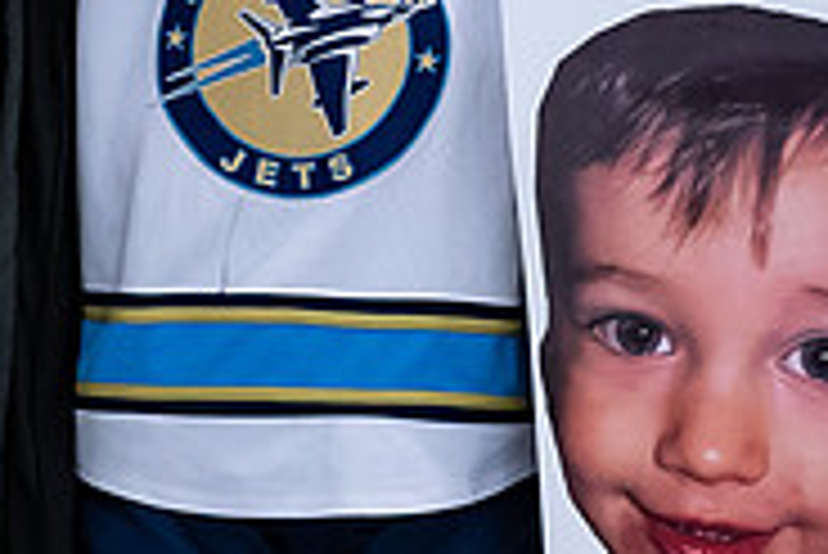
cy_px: 13
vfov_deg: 4.1
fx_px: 7665
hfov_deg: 6.2
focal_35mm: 333
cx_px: 345
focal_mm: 52
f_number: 4.5
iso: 500
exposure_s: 1/250
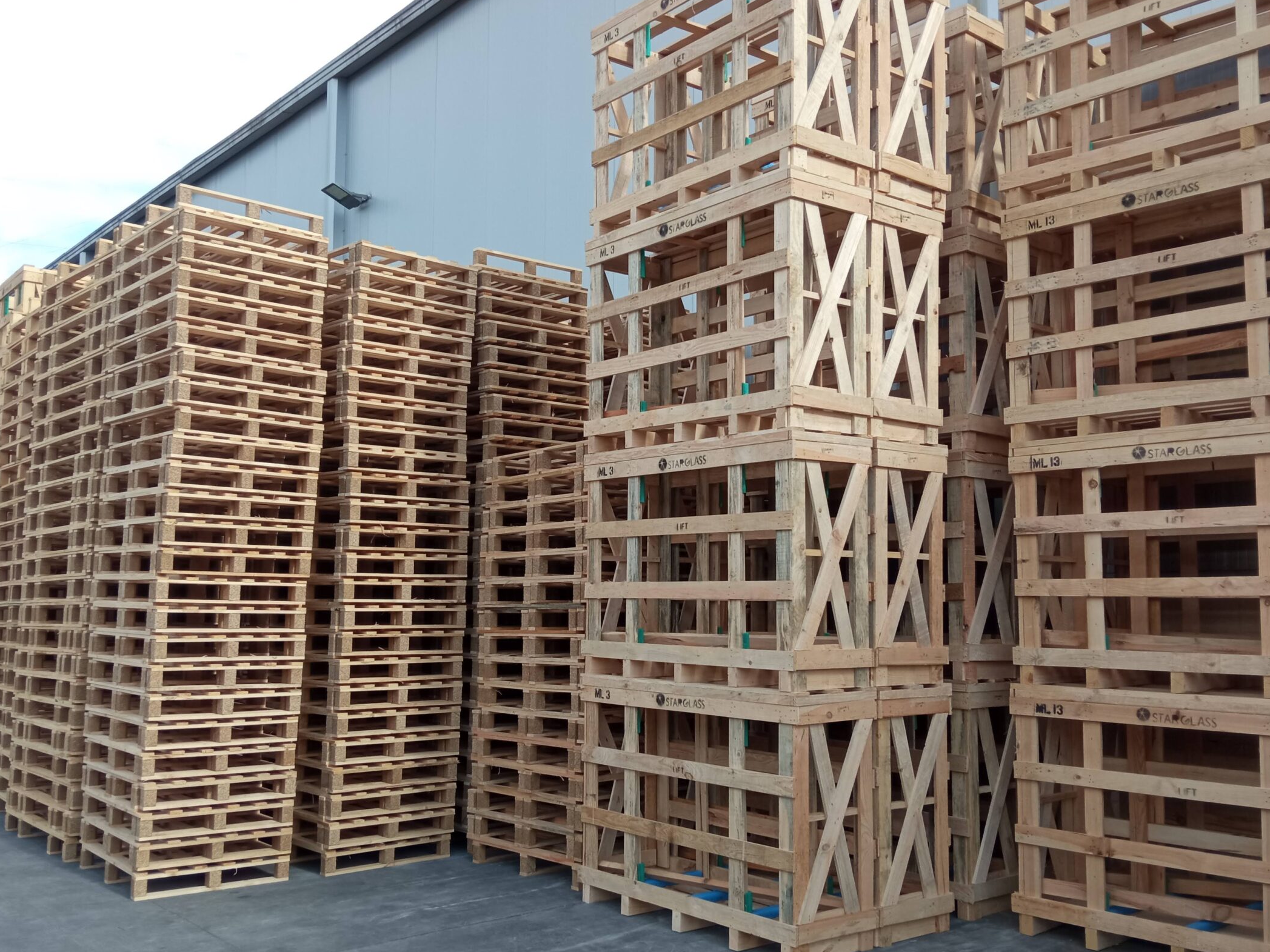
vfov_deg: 42.9
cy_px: 507
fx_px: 1211
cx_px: 638
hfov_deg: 55.4
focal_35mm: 33
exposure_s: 1/453
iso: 117
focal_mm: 3.79
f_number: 2.2
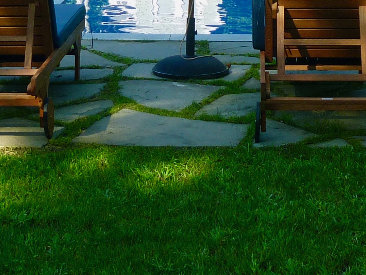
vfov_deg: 14.1
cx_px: 190
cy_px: -101
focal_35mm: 100
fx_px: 1057
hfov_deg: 19.6
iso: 80
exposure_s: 1/125
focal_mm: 4.9
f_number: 3.3
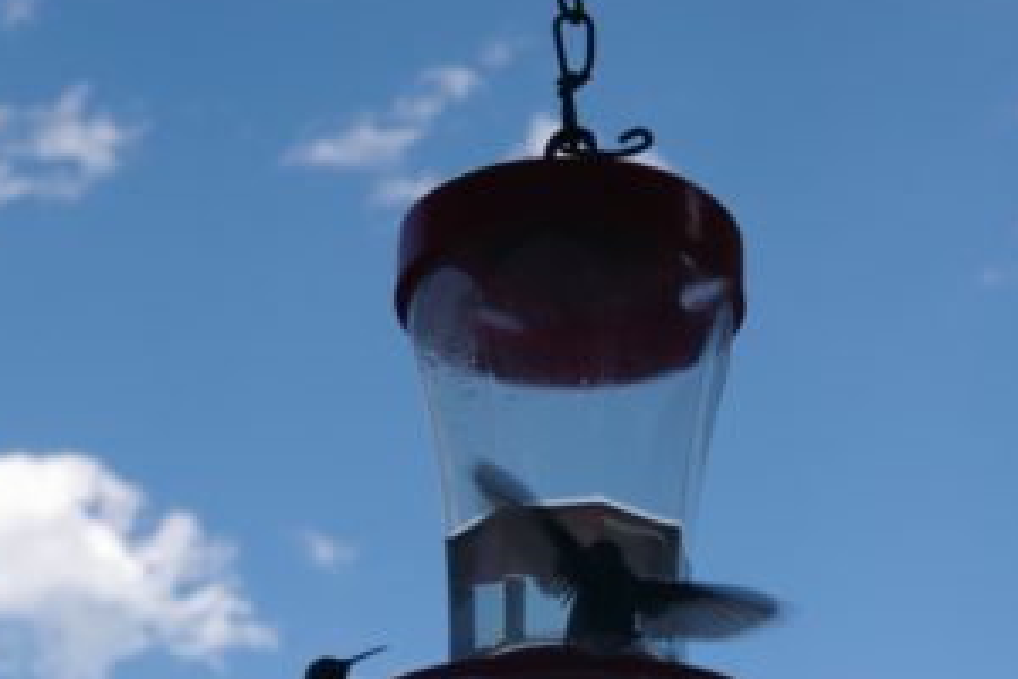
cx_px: 638
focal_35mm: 125
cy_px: 487
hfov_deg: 16.4
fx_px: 3534
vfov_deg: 10.9
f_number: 11
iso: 200
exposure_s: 1/125
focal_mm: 50
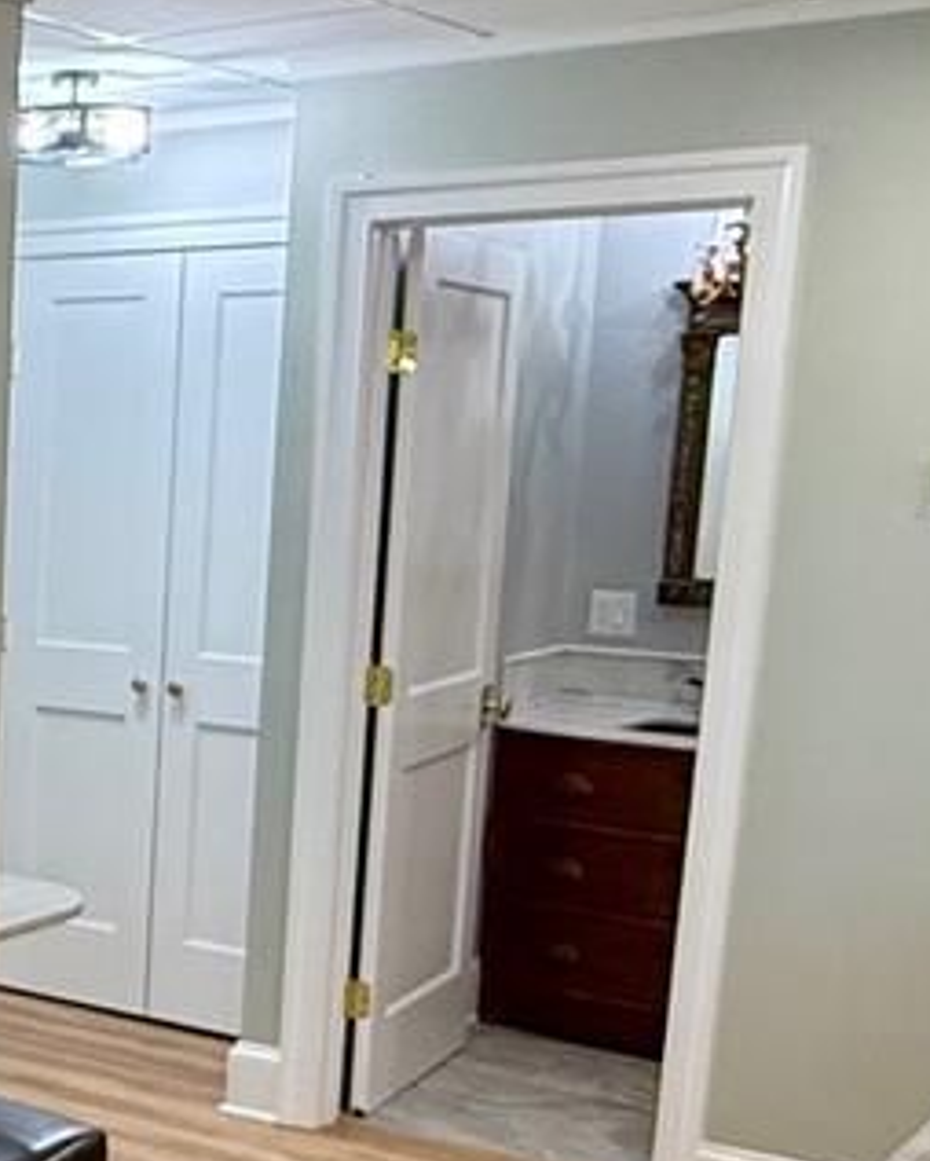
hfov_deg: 22.2
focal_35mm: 62
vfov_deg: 30.1
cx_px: -256
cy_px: 842
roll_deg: -0.2
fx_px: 2131
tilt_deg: -11.0
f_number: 2.2
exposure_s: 1/120
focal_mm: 2.22
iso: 320
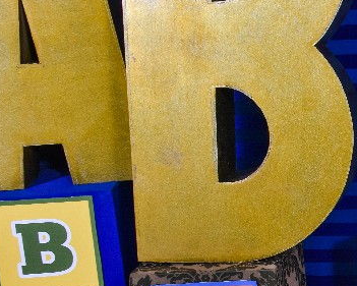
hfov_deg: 20.4
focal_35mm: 82
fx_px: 867
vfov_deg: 18.7
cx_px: 512
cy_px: 199
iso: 250
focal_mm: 20
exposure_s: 1/125
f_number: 10
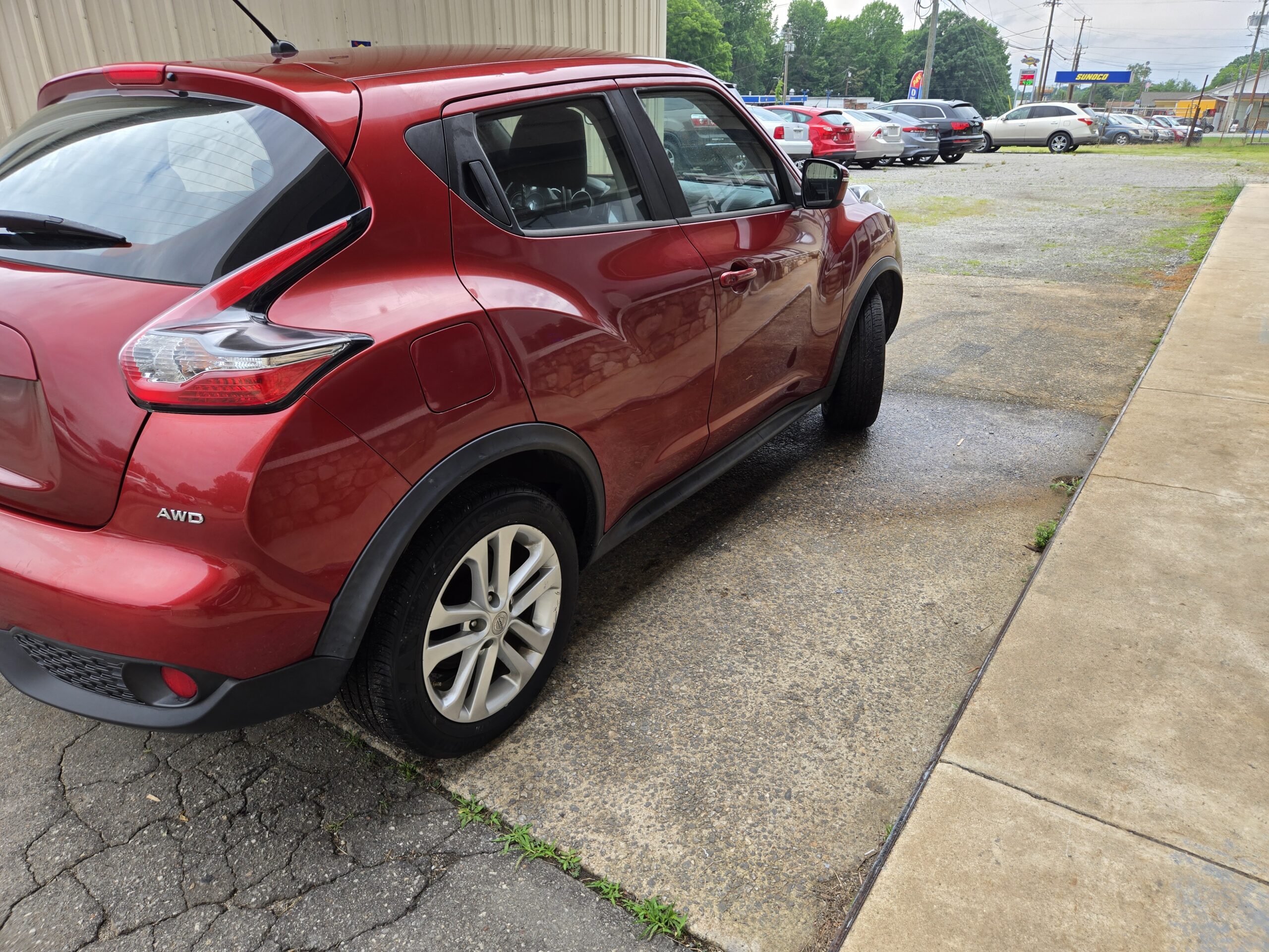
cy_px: 476
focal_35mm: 23
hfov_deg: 73.9
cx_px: 634
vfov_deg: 58.9
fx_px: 843
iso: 25
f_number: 1.8
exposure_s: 1/361
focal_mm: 5.4
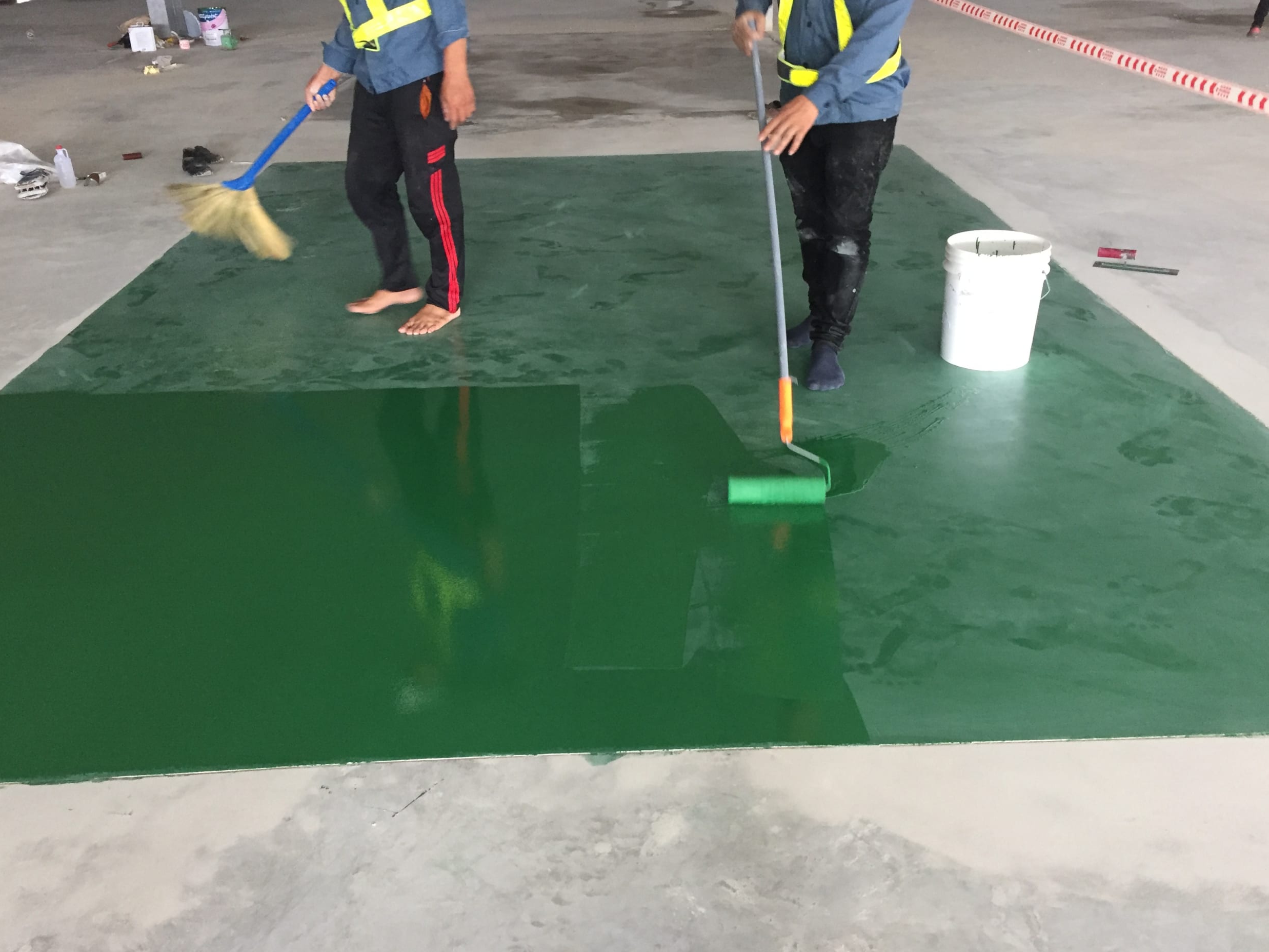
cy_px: 484
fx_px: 1100
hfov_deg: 60.0
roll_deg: -2.2
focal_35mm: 30
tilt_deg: -27.2
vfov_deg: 46.8
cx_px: 646
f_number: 2.2
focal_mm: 4.15
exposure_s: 1/33
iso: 250
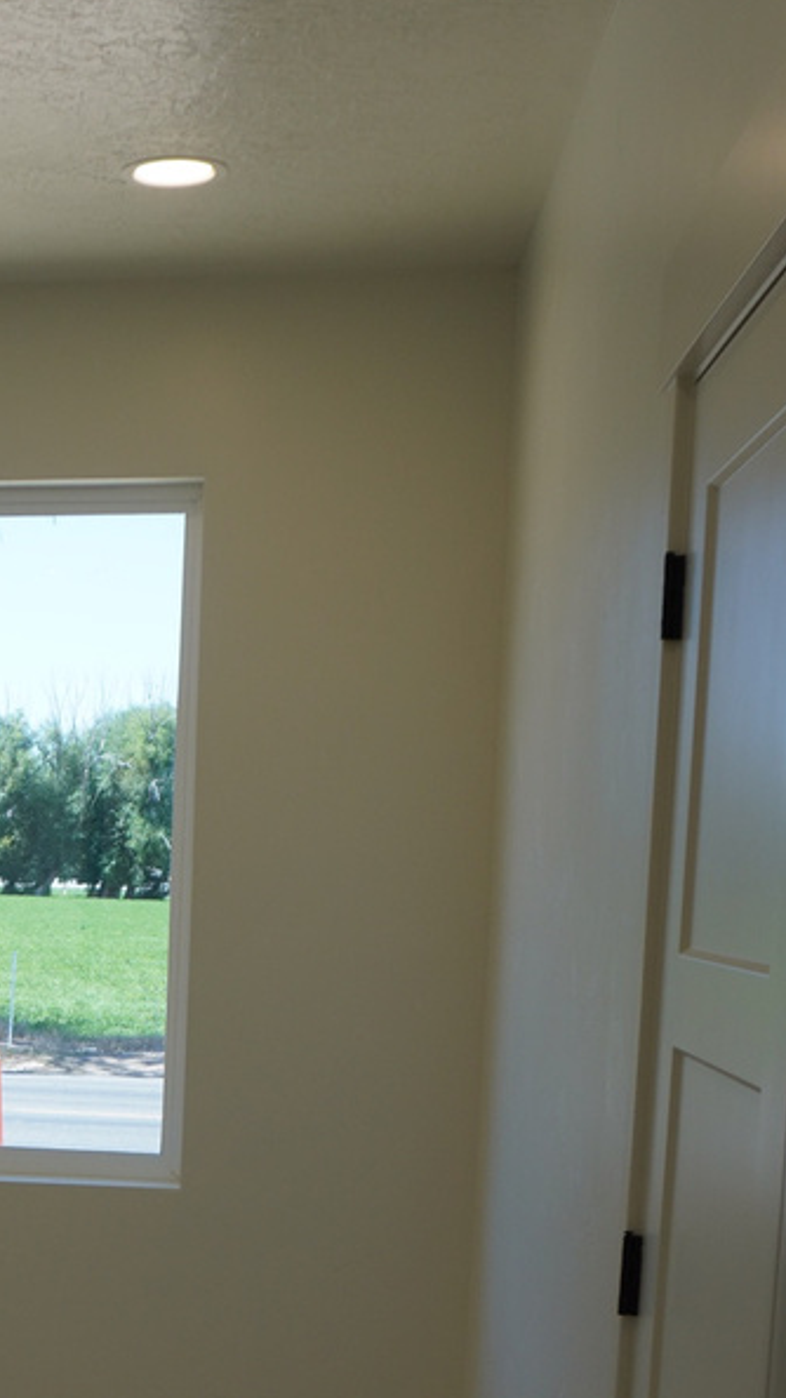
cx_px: -285
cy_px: 1207
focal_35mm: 65
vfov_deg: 31.1
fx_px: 2409
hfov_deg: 17.2
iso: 100
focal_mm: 16
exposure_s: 1/200
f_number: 4.5
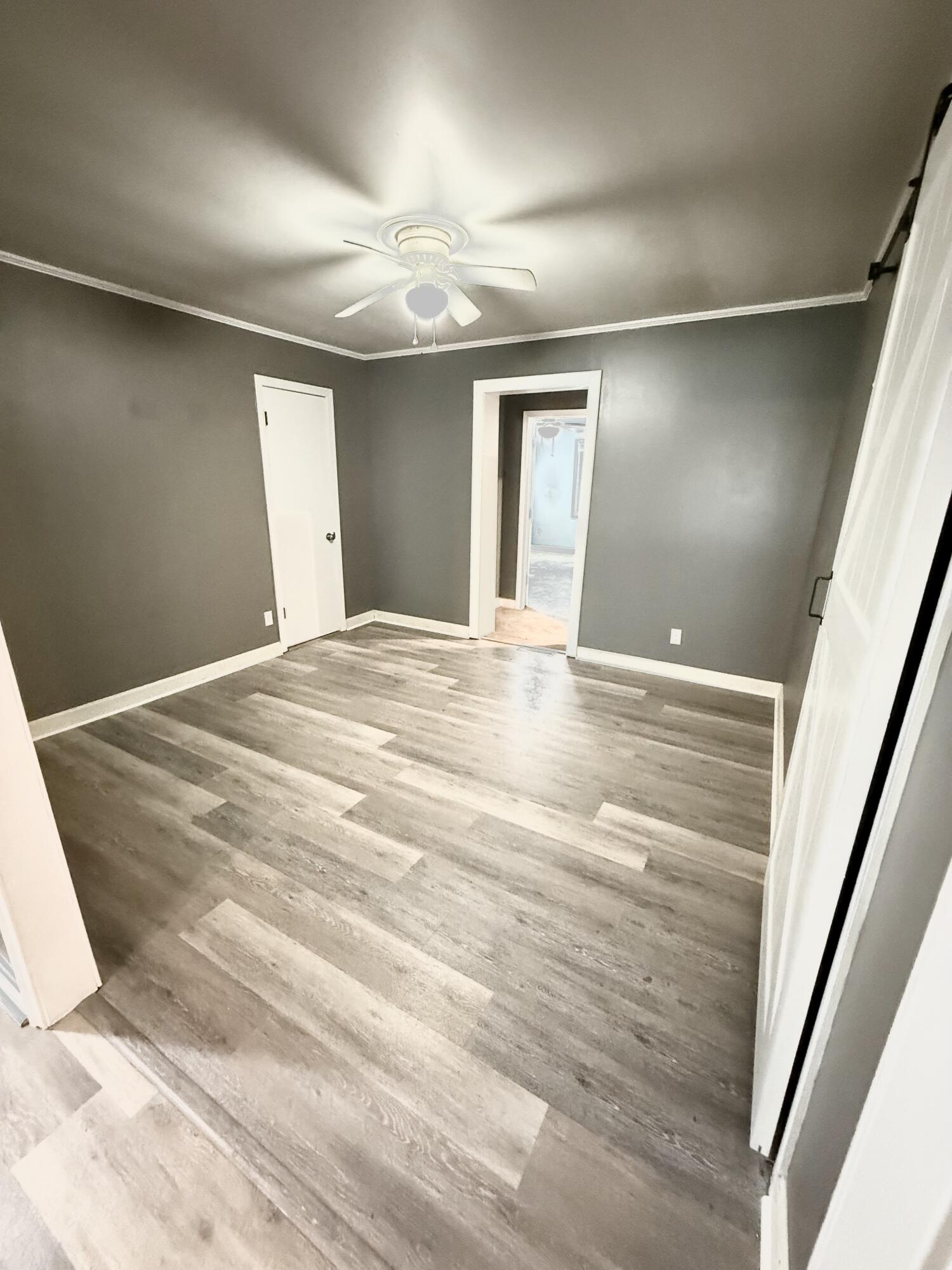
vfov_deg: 102.1
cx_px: 476
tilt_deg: -16.8
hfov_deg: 85.7
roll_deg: -1.1
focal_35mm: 14
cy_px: 635
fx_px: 513
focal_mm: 2.22
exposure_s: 1/40
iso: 1000
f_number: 2.2
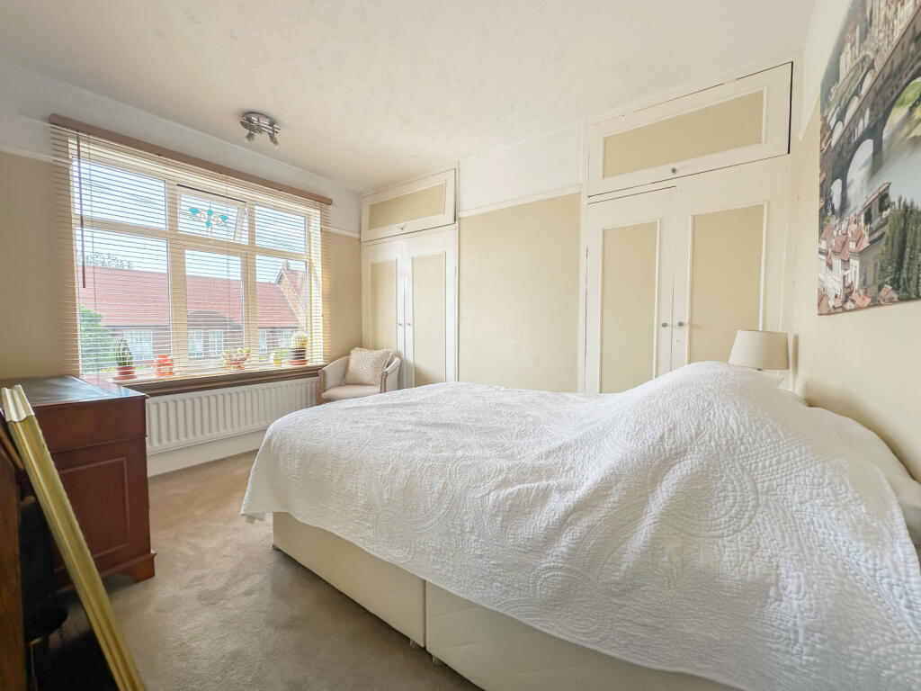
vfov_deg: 85.7
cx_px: 460
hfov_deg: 102.1
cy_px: 346
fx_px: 372
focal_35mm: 14
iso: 40
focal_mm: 2.22
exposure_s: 1/160
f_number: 2.2
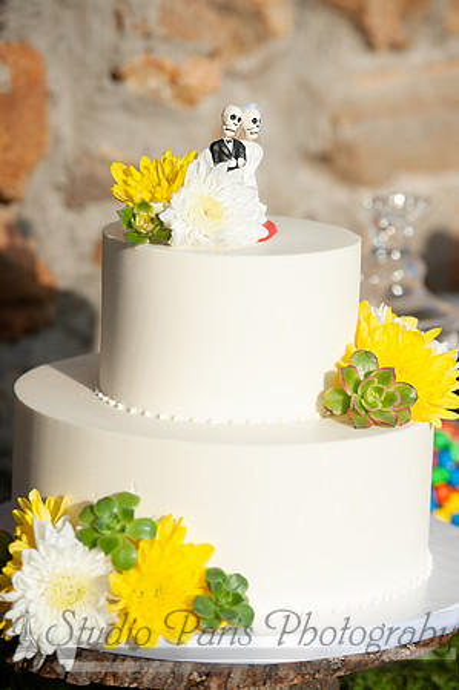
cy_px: 345
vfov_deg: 15.2
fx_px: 2588
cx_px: 230
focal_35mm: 135
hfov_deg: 10.1
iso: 200
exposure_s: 1/2000
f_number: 3.5
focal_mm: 135
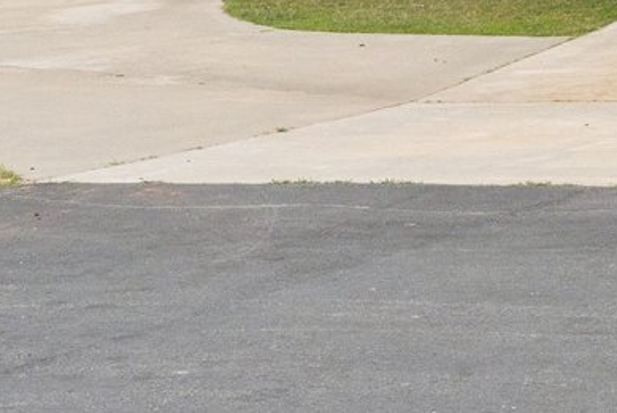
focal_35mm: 142
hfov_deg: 11.5
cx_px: 1540
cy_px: -417
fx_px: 2435
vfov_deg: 9.1
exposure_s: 1/500
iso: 250
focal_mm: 18
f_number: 8
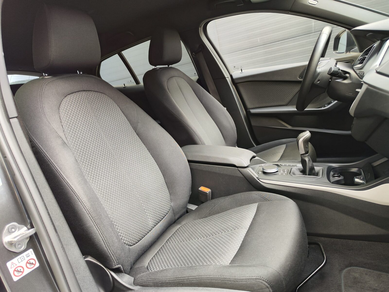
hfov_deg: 73.9
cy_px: 146
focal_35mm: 23
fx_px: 258
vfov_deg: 58.9
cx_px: 194
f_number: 1.69
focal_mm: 7.01
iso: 423
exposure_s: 1/100
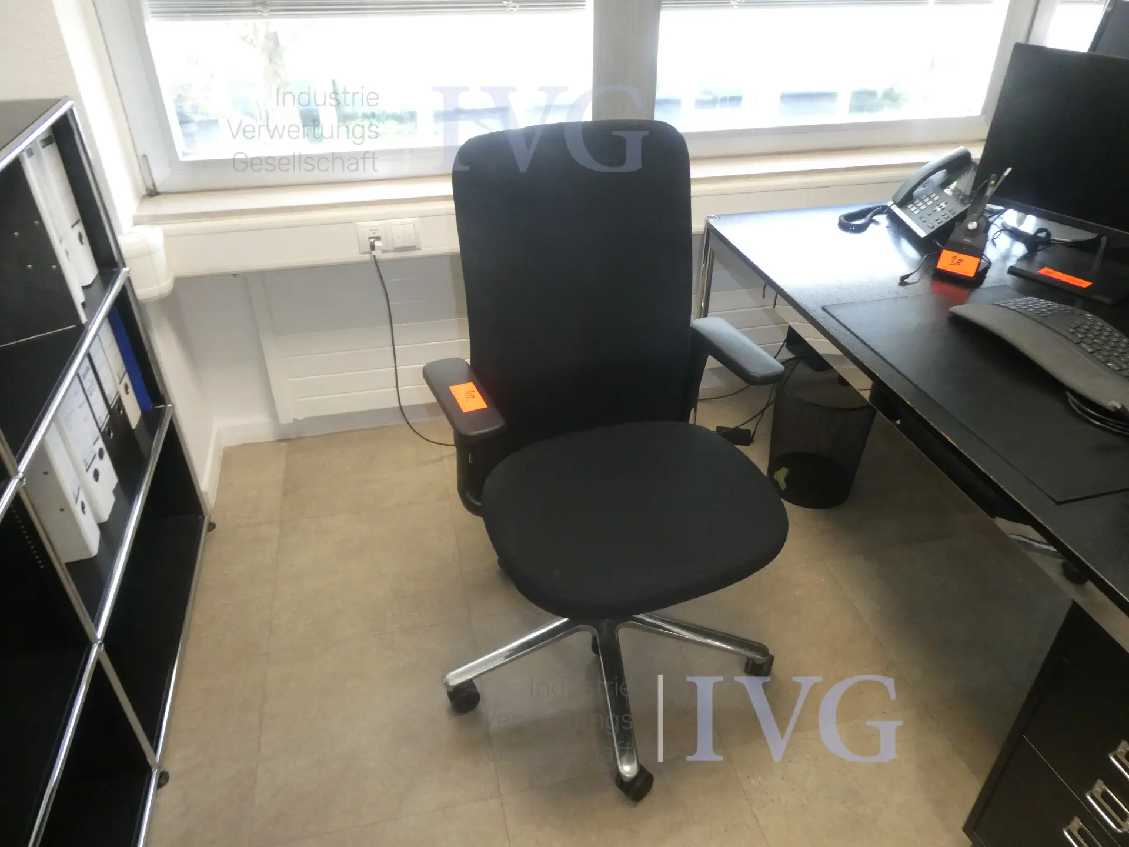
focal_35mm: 24
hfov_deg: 71.6
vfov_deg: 56.8
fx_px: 783
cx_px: 564
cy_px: 424
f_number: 3.3
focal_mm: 4.3
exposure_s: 1/60
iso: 500
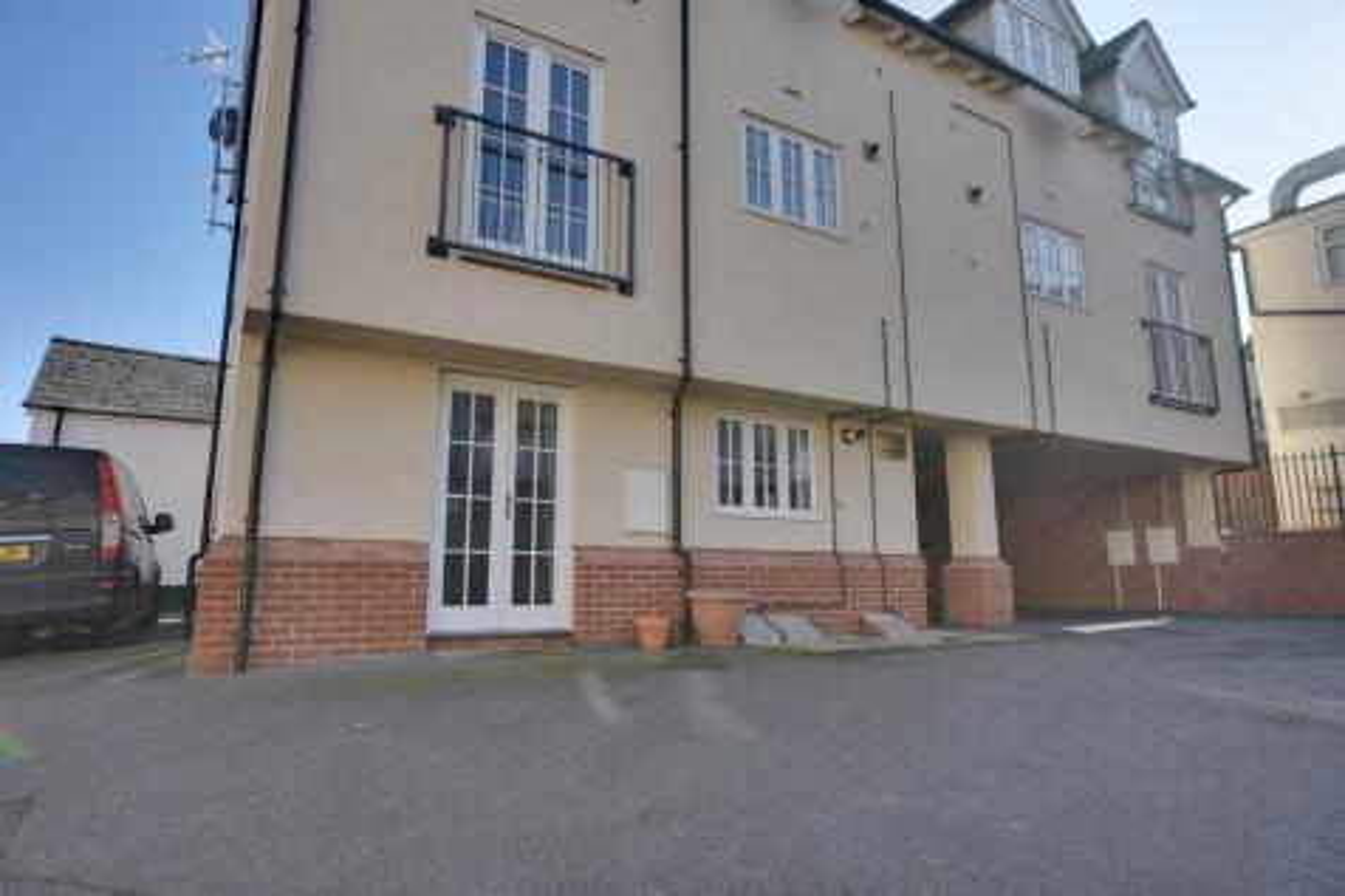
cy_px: 448
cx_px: 672
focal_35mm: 21
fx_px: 784
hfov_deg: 81.2
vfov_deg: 59.5
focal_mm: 14
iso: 200
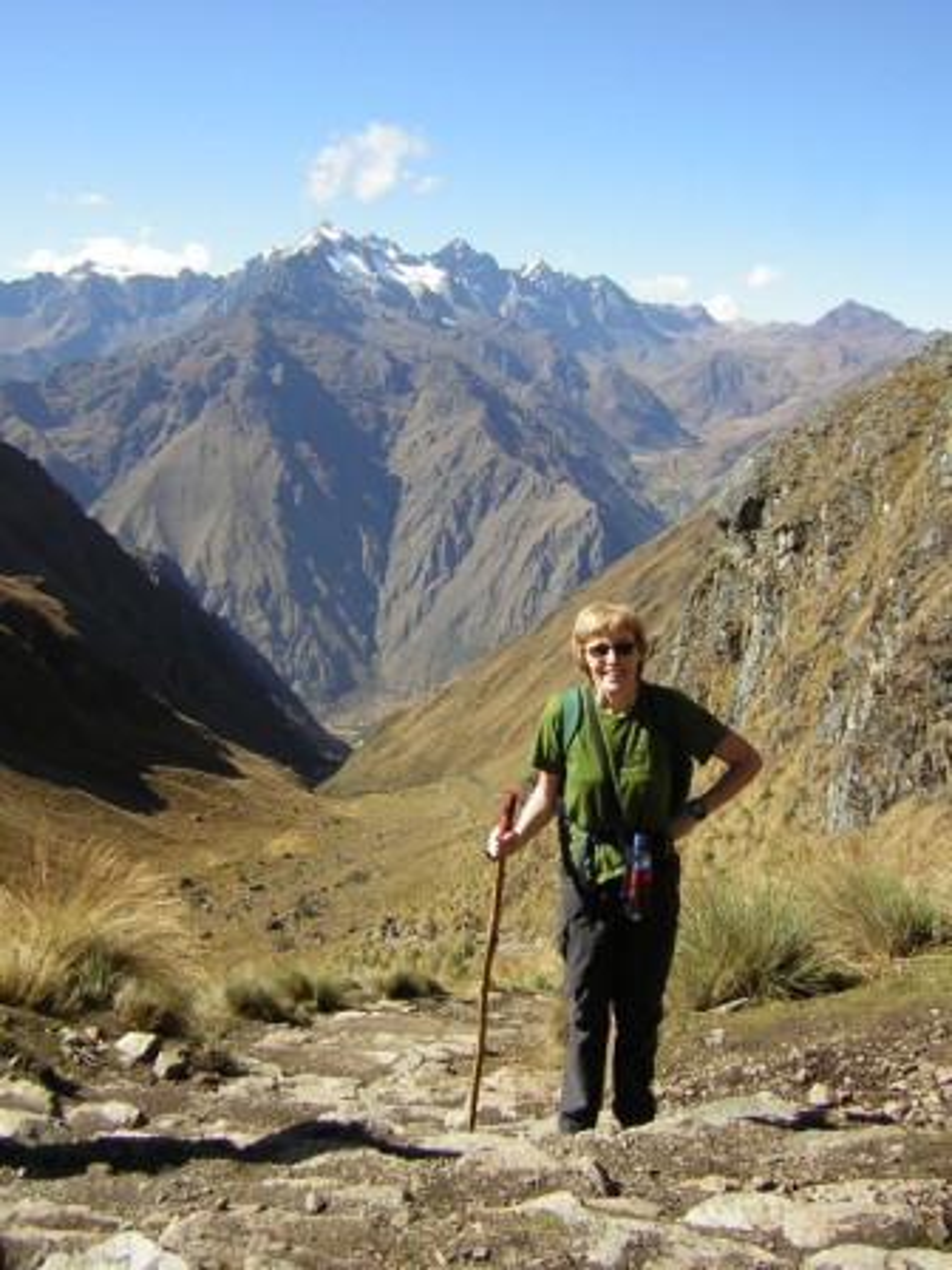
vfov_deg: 51.4
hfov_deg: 39.7
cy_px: 635
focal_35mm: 36
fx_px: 1320
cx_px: 476
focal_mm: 4.7
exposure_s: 1/202
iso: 50
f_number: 5.2
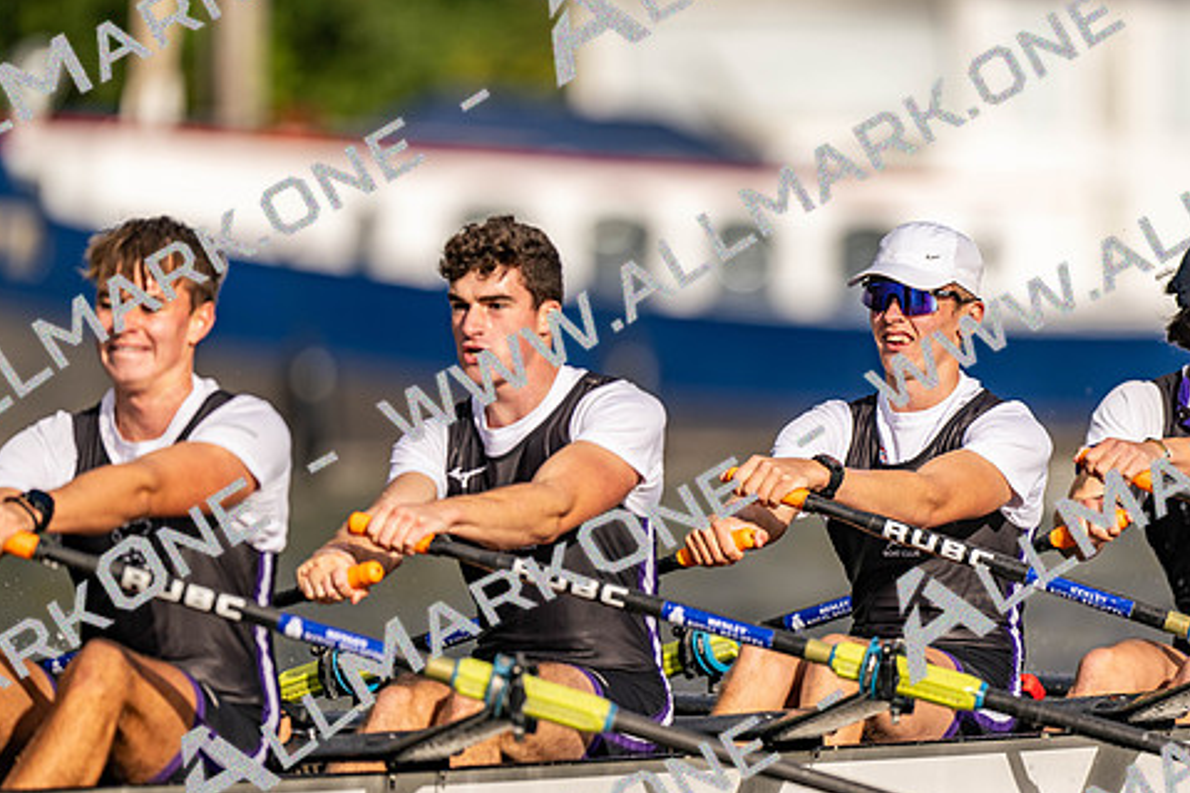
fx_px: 24022
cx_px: 683
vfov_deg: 1.9
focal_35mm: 727
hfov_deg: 2.8
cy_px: 450
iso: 100
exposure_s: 1/2500
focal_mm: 600
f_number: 4
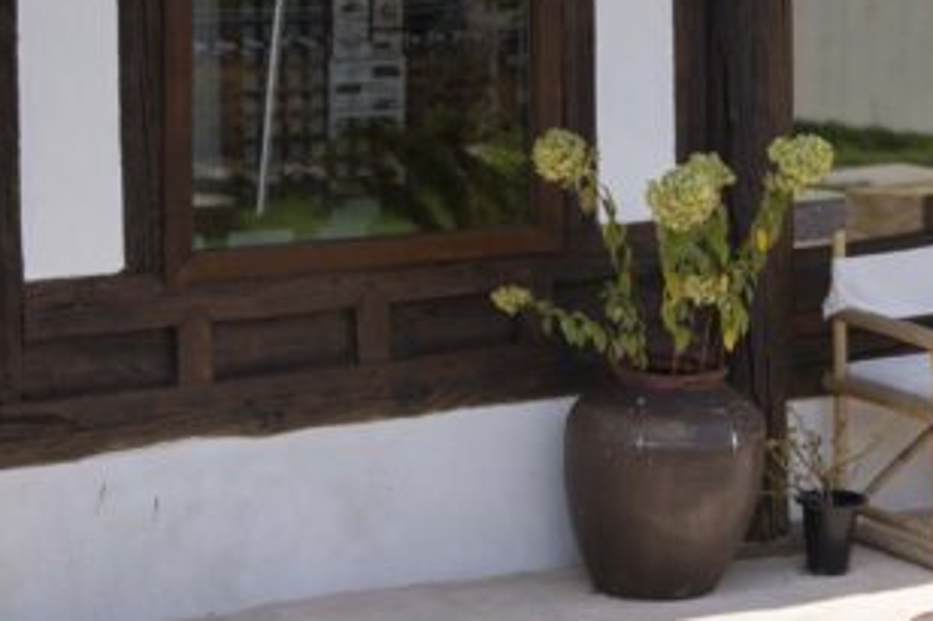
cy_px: -50
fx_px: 3186
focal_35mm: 123
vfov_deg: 11.0
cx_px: 1112
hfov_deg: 16.0
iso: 100
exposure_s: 1/250
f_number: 6.3
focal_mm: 37
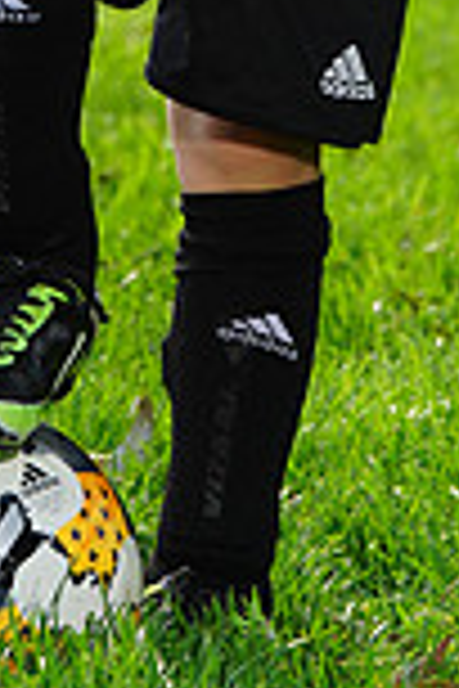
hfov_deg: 2.0
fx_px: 13406
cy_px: -459
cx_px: 50
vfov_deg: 2.9
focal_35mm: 701
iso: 125
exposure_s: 1/200
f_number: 8
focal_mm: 185
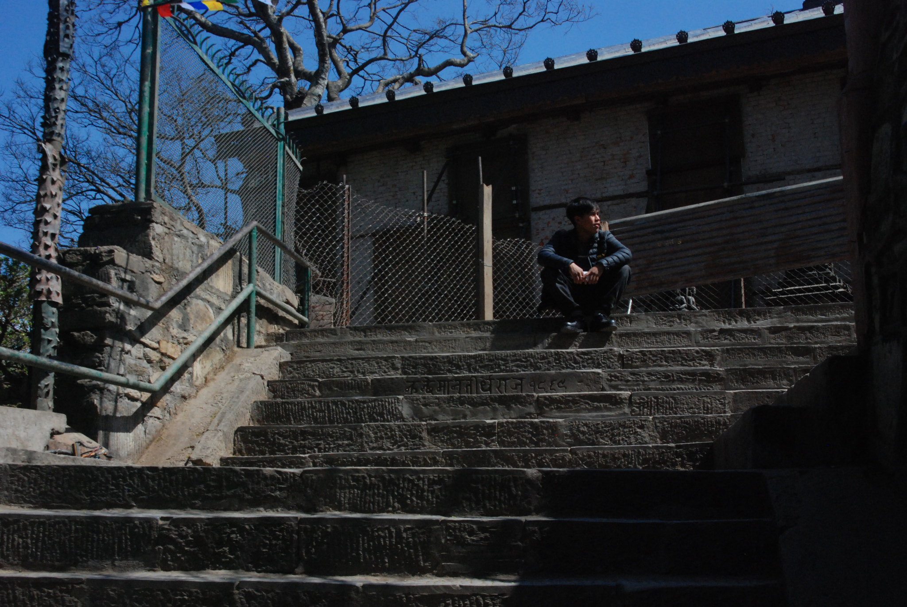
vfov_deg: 32.0
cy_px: 304
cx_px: 454
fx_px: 1059
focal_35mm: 42
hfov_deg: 46.3
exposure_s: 1/800
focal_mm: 28
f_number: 14
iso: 1000
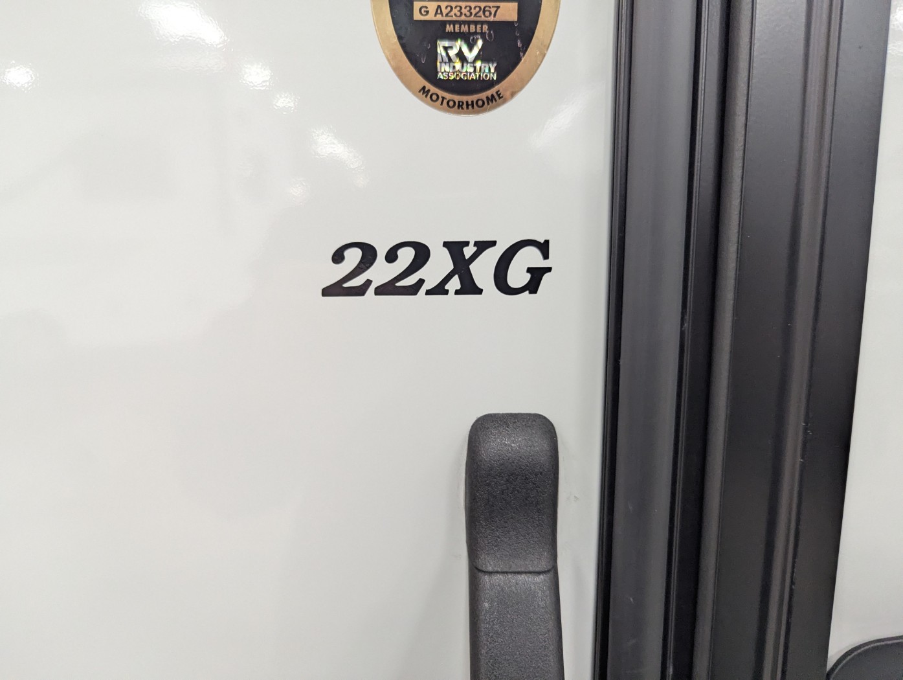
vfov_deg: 56.9
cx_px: 452
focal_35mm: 24
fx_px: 627
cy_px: 340
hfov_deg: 71.5
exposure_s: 1/268
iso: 932
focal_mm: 6.81
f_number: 1.85
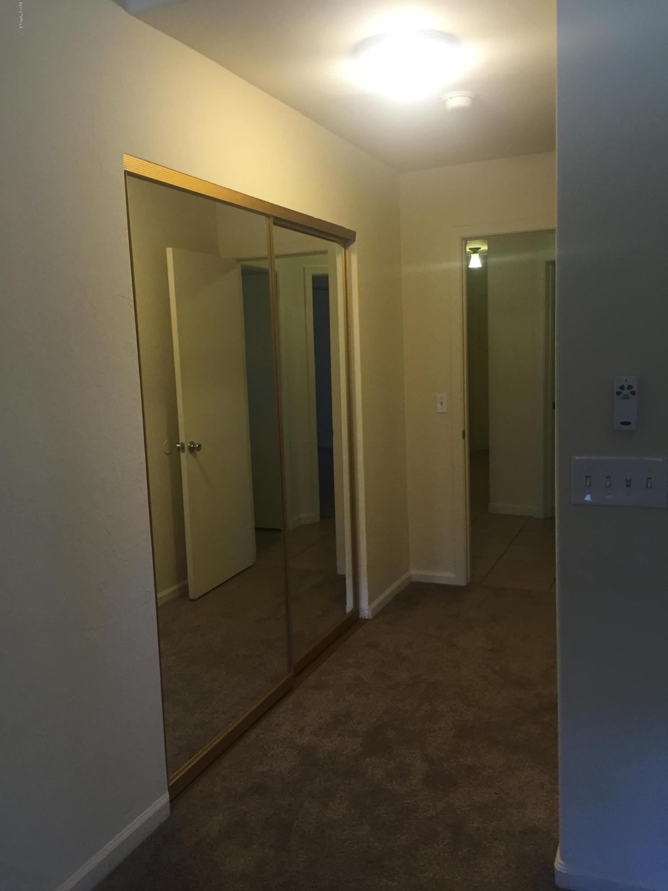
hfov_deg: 48.2
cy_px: 446
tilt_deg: -5.9
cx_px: 334
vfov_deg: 61.7
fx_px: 746
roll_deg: +2.6
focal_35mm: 29
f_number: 2.2
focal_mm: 4.15
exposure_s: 1/30
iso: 50
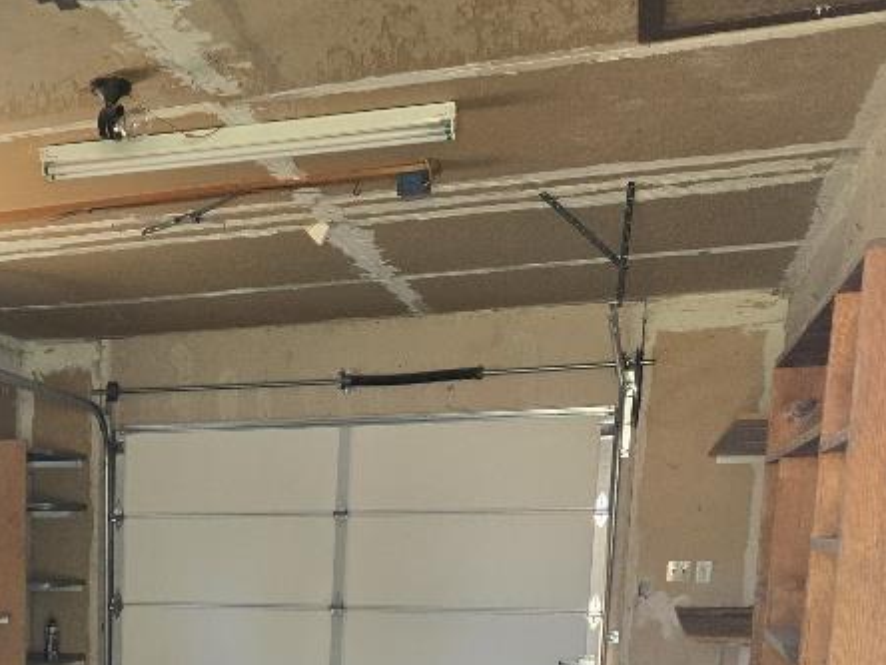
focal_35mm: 53
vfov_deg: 25.6
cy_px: 719
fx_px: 1357
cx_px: 12
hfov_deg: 33.3
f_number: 1.8
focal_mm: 5.4
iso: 200
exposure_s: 1/120
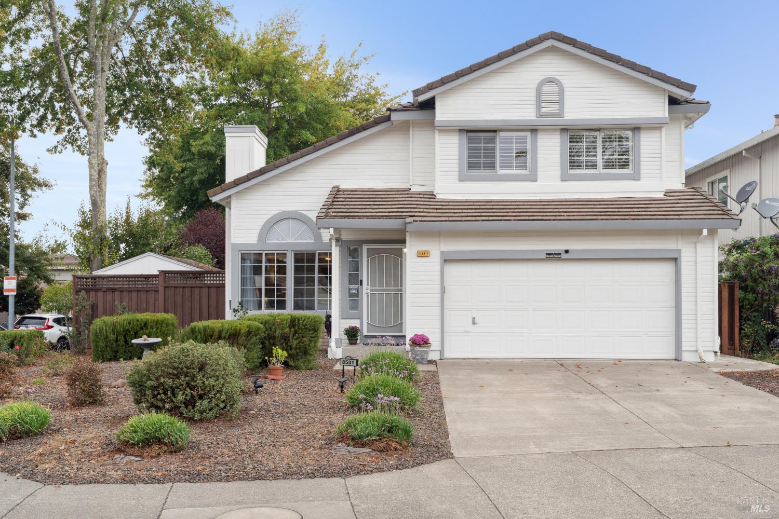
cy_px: 260
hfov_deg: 54.4
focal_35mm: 35
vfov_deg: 37.9
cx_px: 390
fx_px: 757
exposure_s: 1/80
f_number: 11
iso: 320
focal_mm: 35
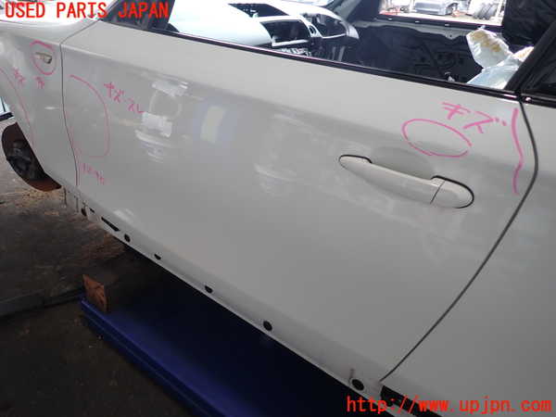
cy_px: 208
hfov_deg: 69.4
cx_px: 278
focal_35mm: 25
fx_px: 402
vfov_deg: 54.9
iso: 100
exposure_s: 1/60
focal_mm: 4.5
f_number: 2
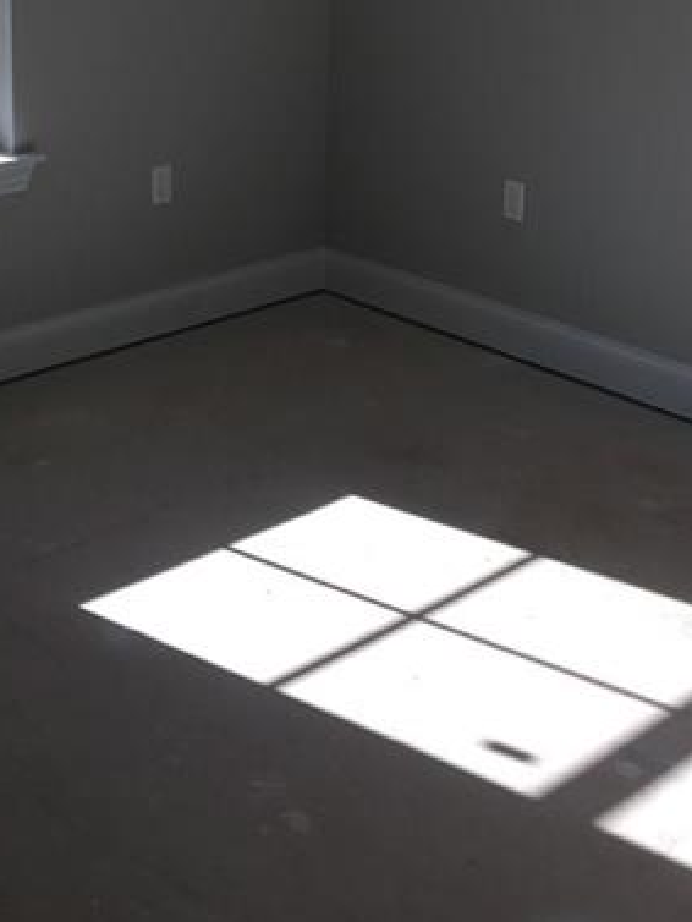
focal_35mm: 59
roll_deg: -0.3
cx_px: 247
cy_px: 73
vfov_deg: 31.0
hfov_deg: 24.7
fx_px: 1572
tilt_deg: -10.0
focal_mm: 4.15
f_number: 2.2
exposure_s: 1/437
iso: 25
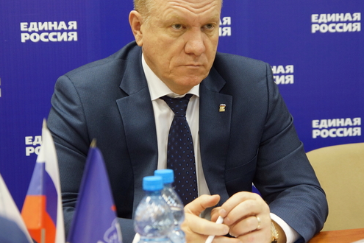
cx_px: 182
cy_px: 92
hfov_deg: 21.0
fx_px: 981
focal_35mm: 97
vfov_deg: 14.1
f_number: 3.2
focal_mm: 50
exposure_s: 1/60
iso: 640
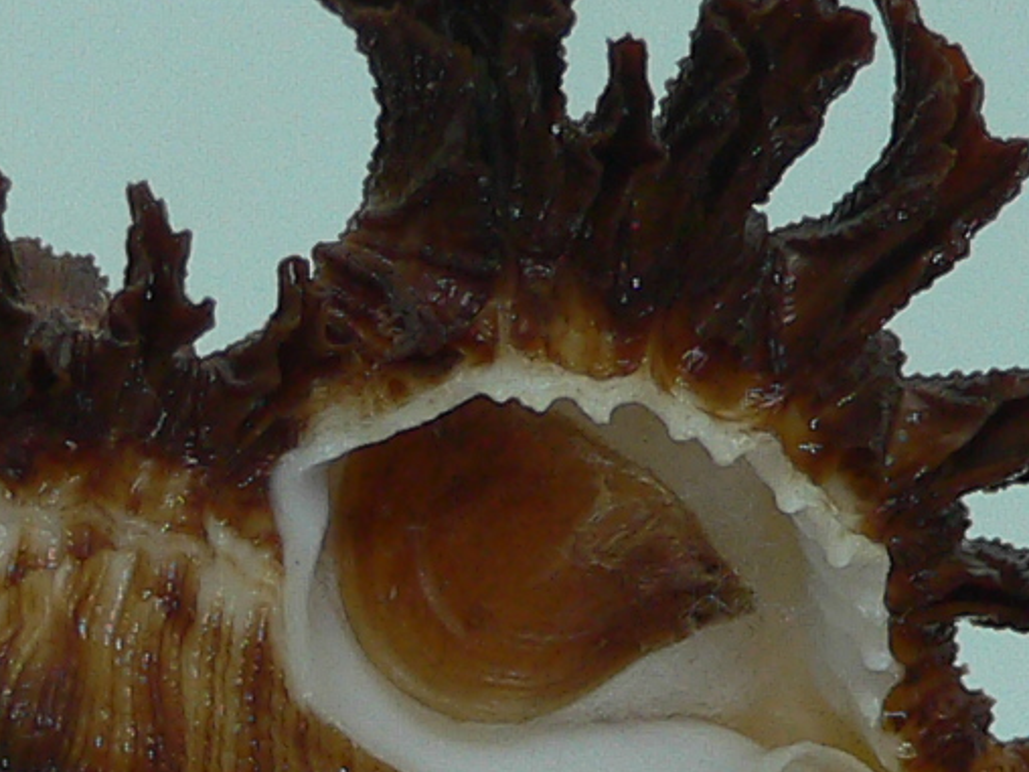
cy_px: 910
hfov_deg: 14.2
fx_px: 4132
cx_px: 452
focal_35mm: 139
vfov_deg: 10.5
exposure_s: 1/60
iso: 100
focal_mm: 4.6
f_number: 2.8
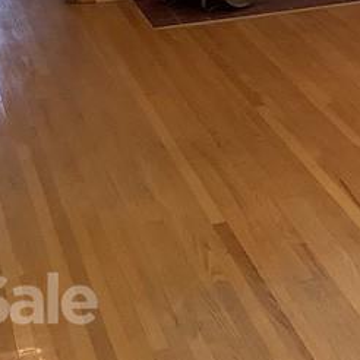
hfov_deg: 14.0
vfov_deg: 14.2
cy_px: -192
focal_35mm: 114
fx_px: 1341
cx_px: 597
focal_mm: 3.3
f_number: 2.4
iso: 64
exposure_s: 1/60
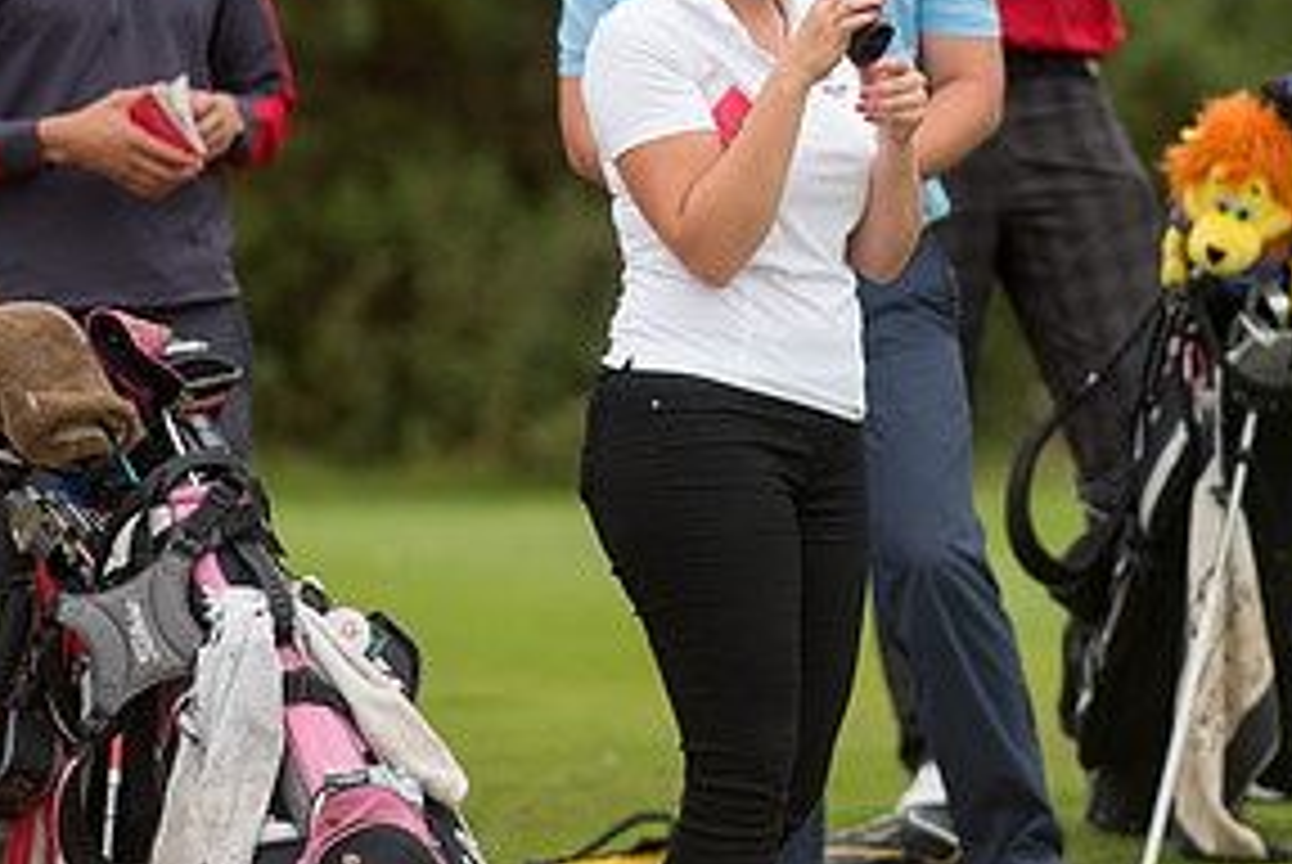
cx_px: 837
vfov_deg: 2.3
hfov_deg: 3.4
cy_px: 227
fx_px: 21770
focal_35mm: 606
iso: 800
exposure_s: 1/3200
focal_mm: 300
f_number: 4
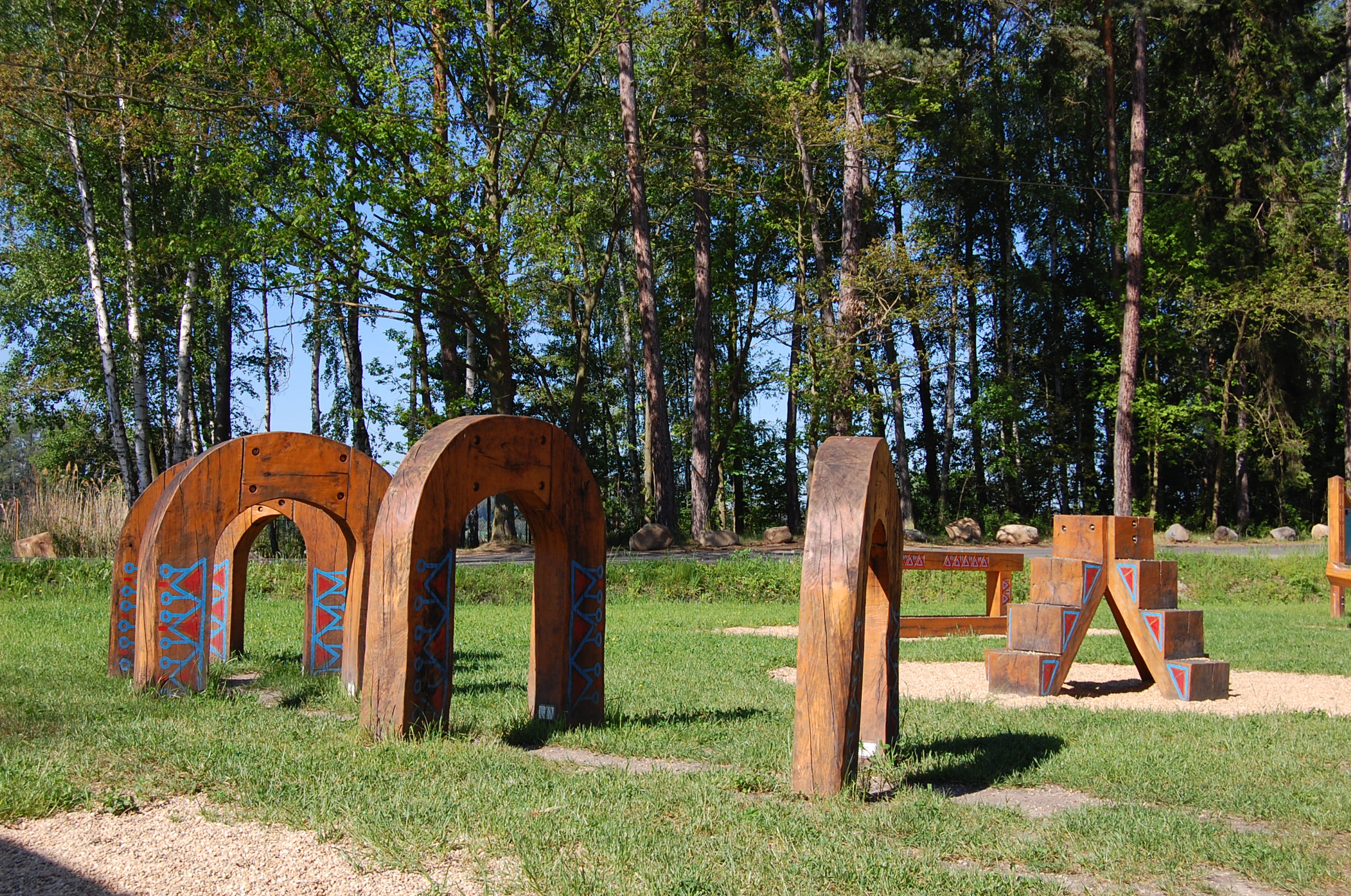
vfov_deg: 28.8
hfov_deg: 42.4
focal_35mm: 46
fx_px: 1742
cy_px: 448
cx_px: 676
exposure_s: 1/320
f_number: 9
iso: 200
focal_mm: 31
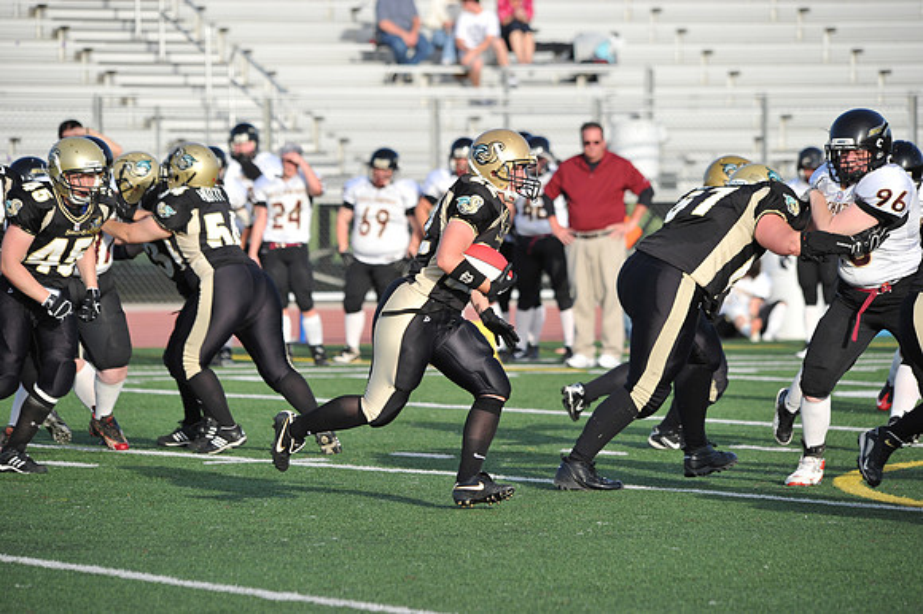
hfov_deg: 6.9
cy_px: 307
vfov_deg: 4.6
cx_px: 462
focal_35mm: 300
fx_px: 7687
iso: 560
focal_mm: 300
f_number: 7.1
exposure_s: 1/1000
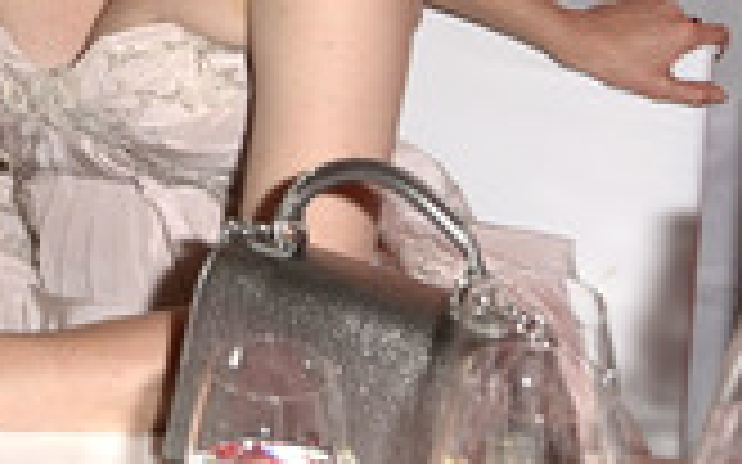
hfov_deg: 18.8
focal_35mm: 106
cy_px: -189
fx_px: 2143
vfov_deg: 11.9
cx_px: -97
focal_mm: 38
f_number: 5
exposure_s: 1/100
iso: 2000
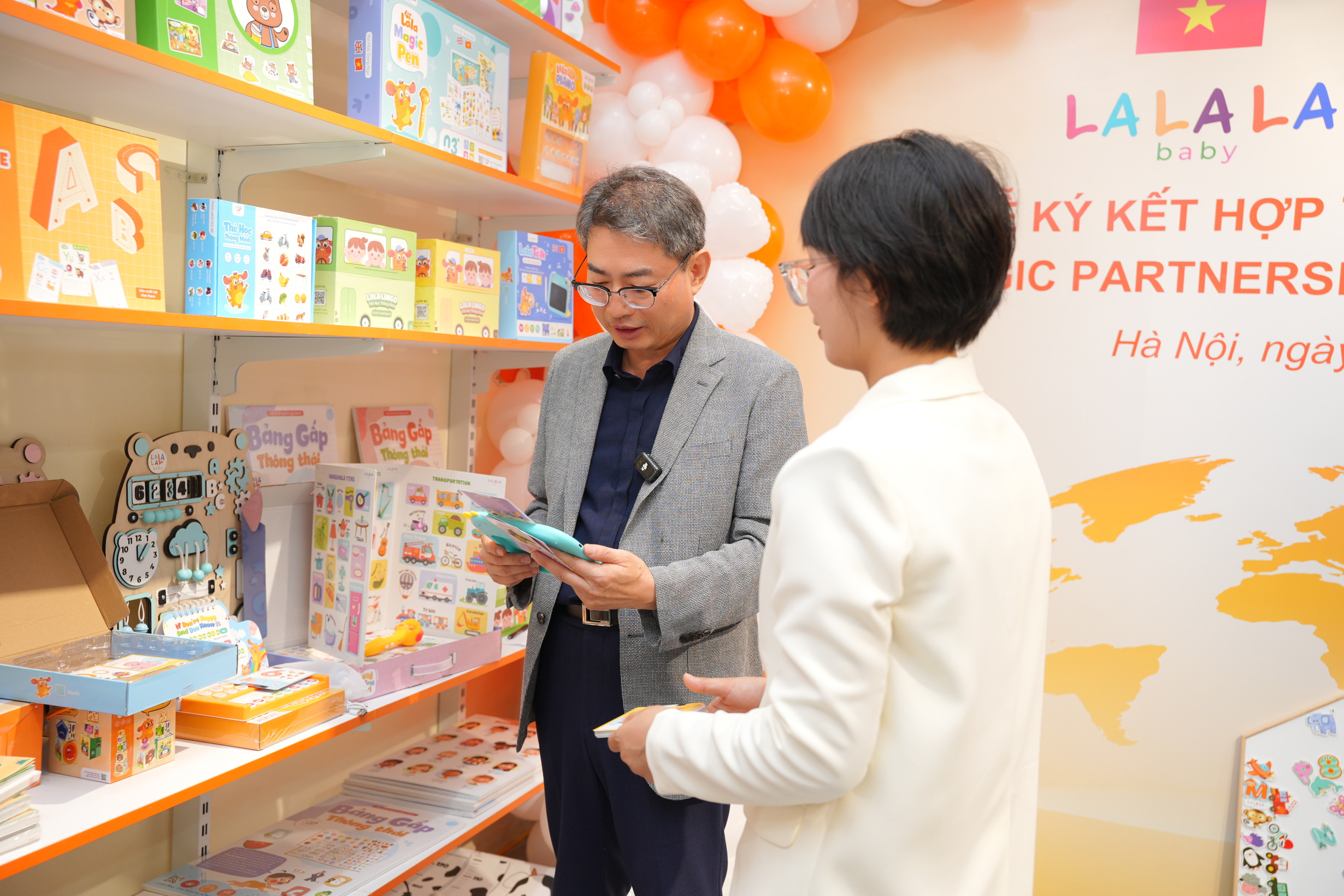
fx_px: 1232
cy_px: 448
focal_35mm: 33
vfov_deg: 40.0
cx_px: 672
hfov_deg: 57.2
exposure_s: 1/250
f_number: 3.5
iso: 640
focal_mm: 33
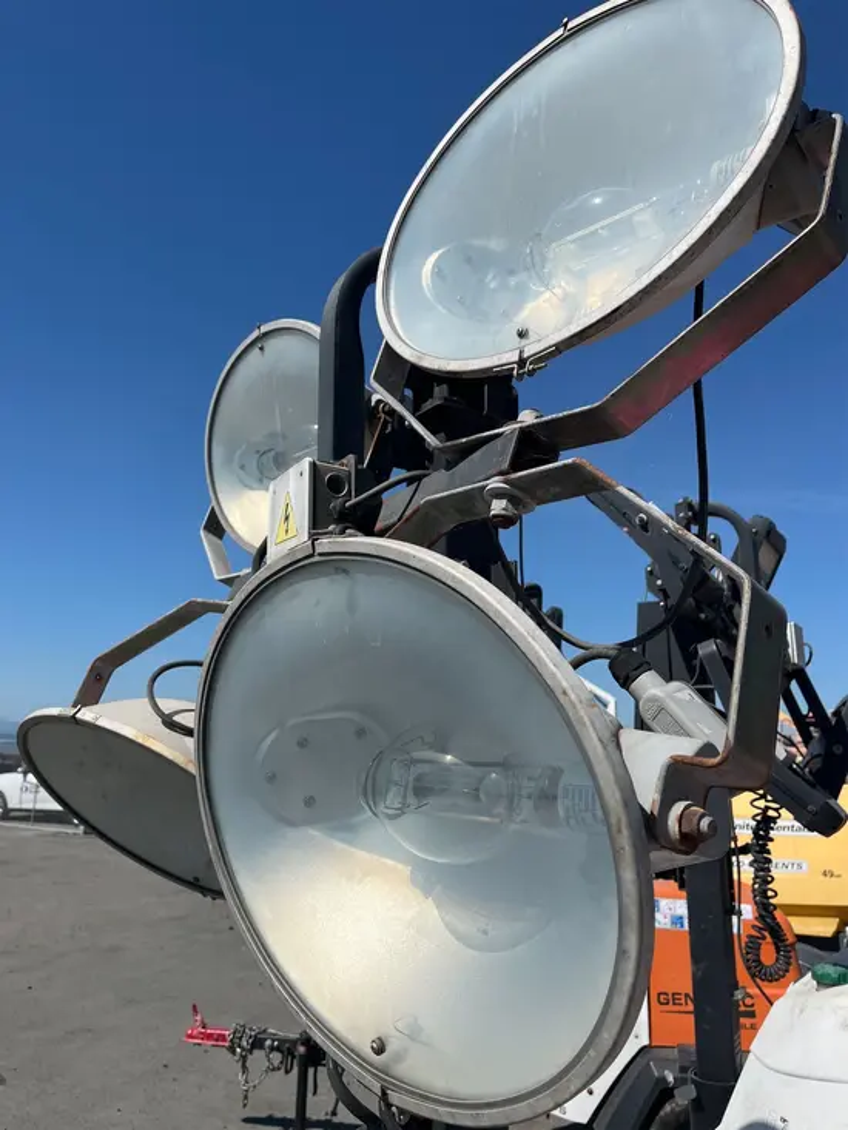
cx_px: 424
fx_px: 849
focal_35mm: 26
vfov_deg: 67.3
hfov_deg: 53.1
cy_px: 565
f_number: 1.6
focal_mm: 5.1
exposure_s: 1/6173
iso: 50
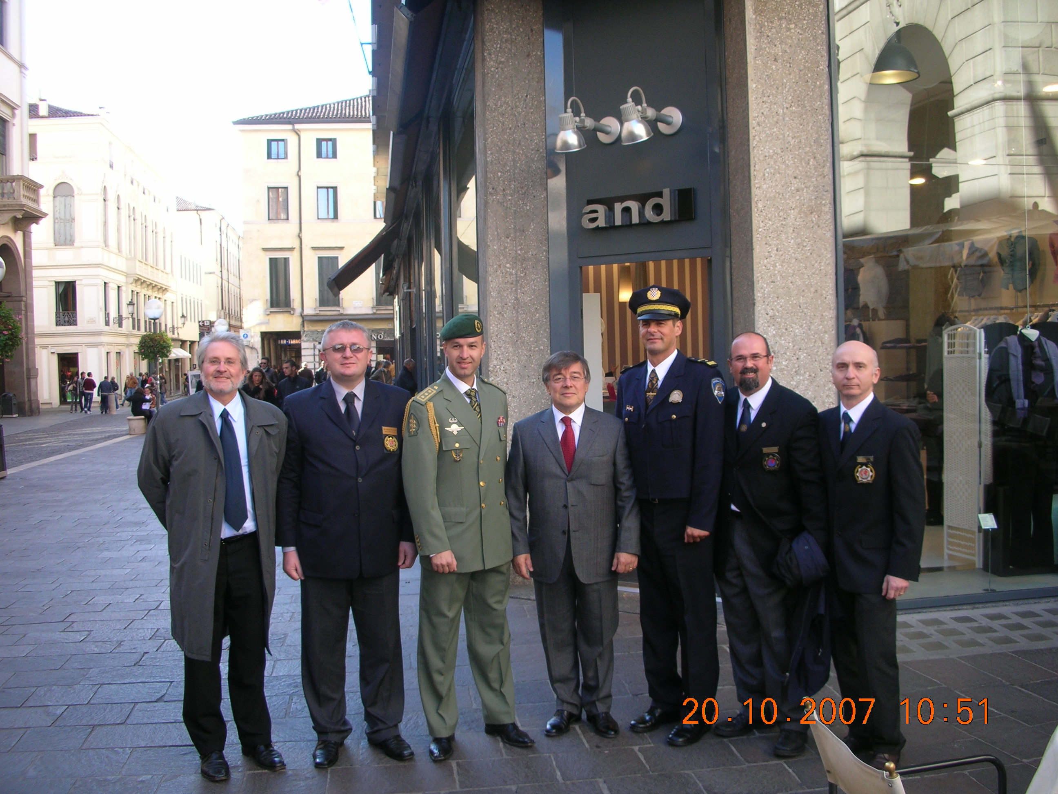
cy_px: 397
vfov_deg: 40.7
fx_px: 1070
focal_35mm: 35
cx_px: 529
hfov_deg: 52.6
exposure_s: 1/71.7
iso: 50
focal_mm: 5.8
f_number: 3
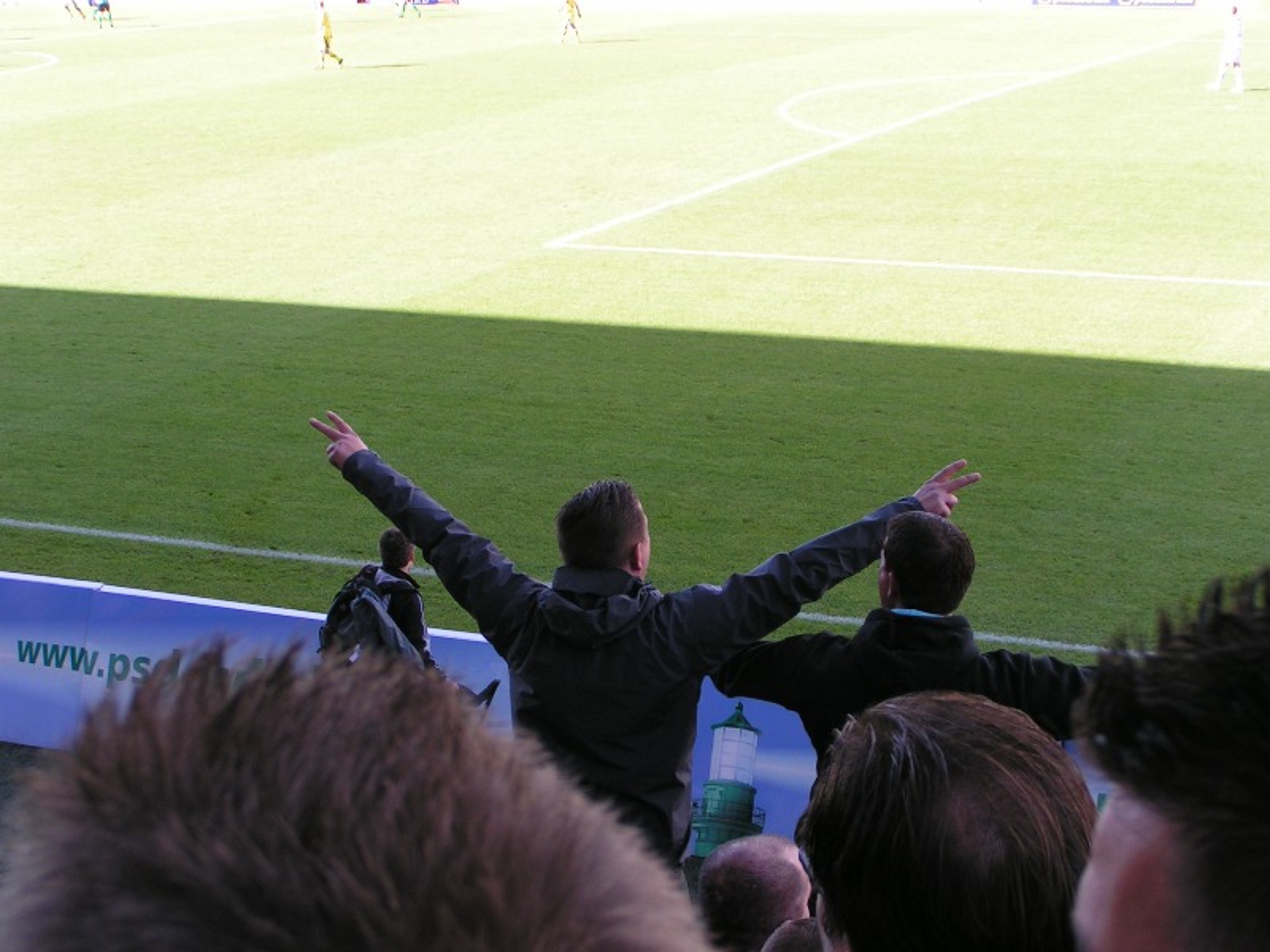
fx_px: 2201
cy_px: 476
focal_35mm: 60
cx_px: 635
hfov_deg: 32.2
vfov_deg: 24.4
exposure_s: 1/125
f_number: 4.5
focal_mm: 9.2
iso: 50
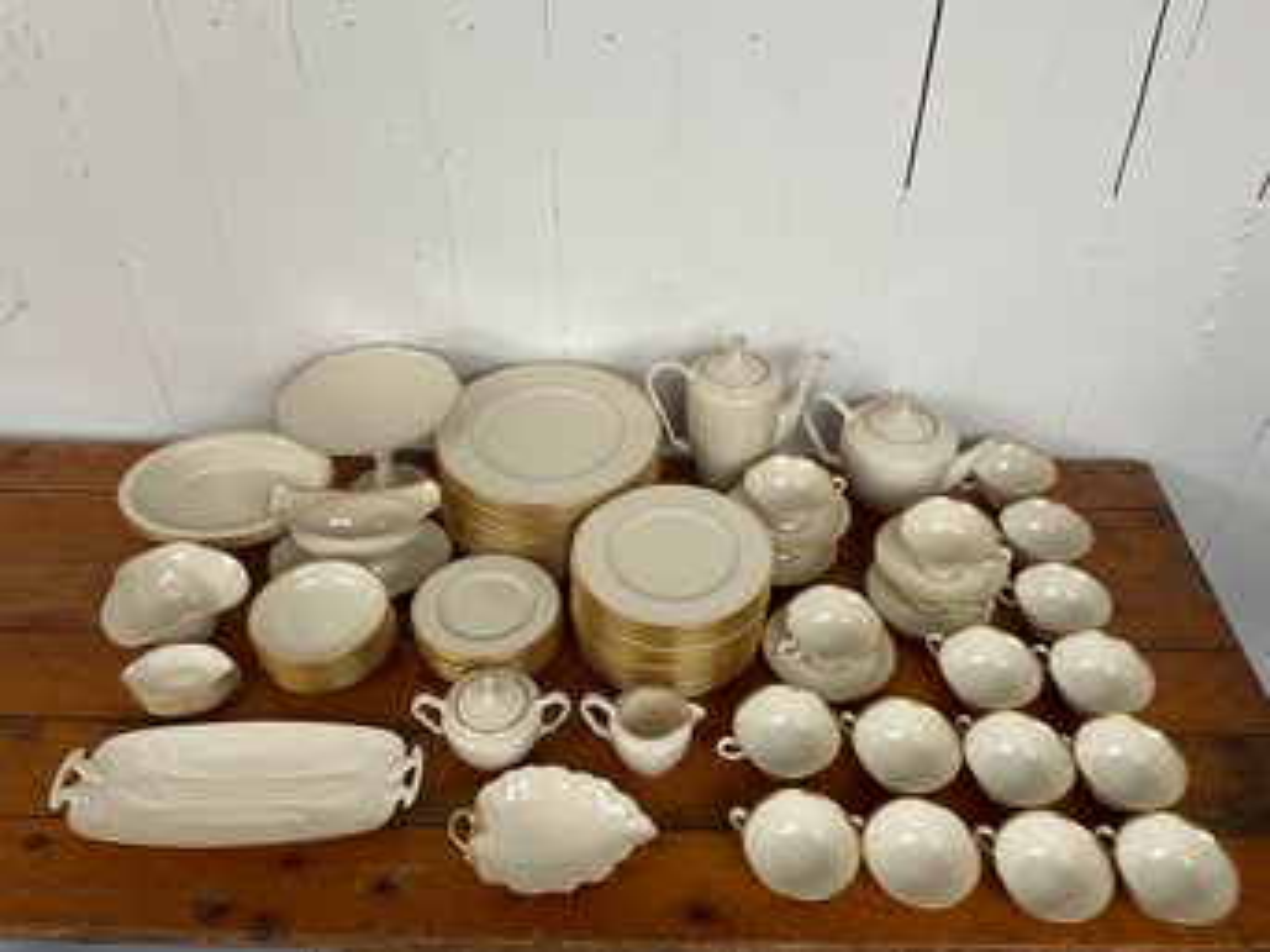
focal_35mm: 29
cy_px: 476
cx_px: 635
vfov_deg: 48.2
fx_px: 1064
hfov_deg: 61.7
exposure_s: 1/123
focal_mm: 3
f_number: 1.8
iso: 16
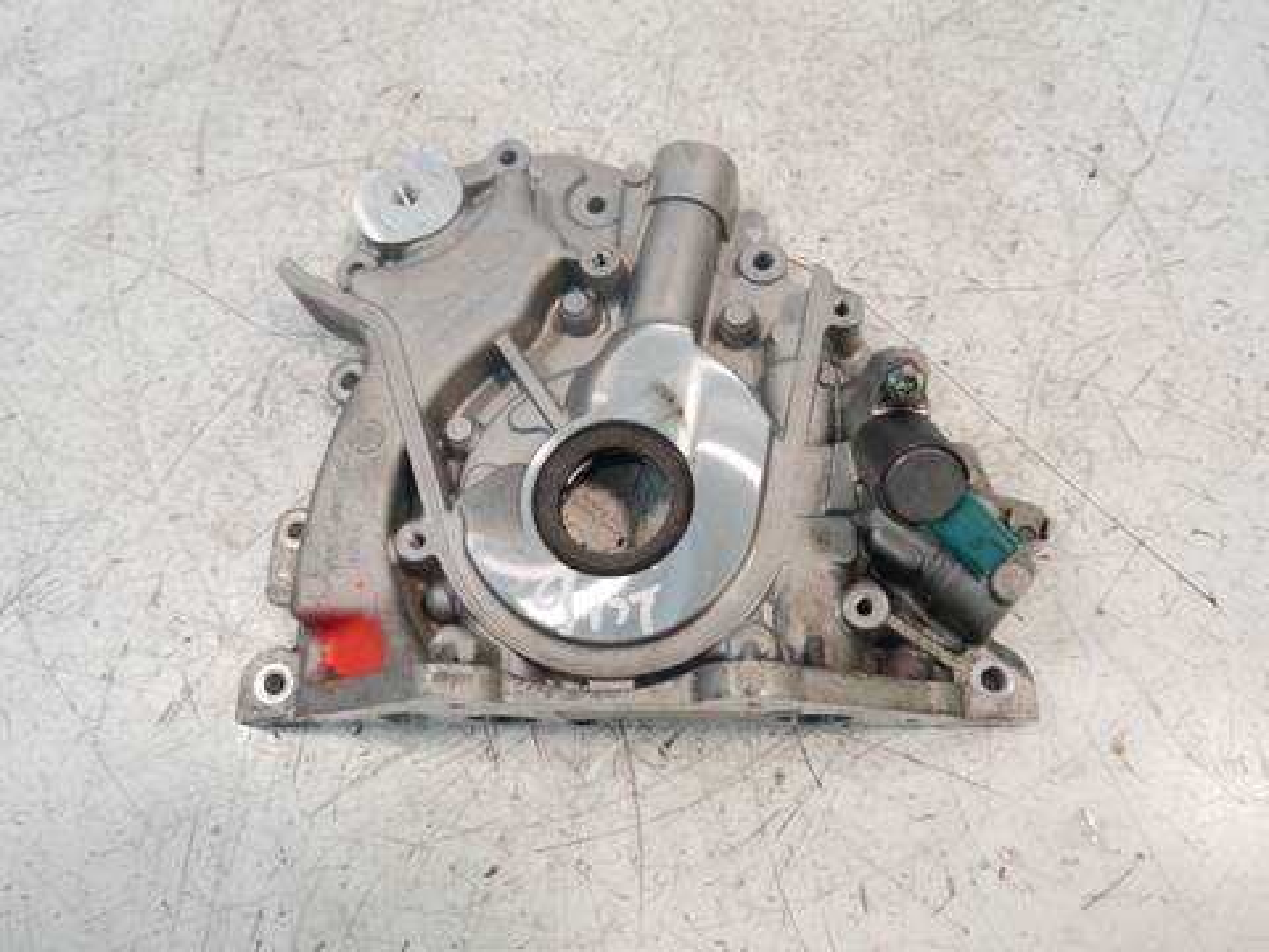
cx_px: 634
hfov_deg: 63.4
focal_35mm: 28
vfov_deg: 49.7
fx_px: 1026
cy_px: 476
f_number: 3.5
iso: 400
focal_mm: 14
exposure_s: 1/60
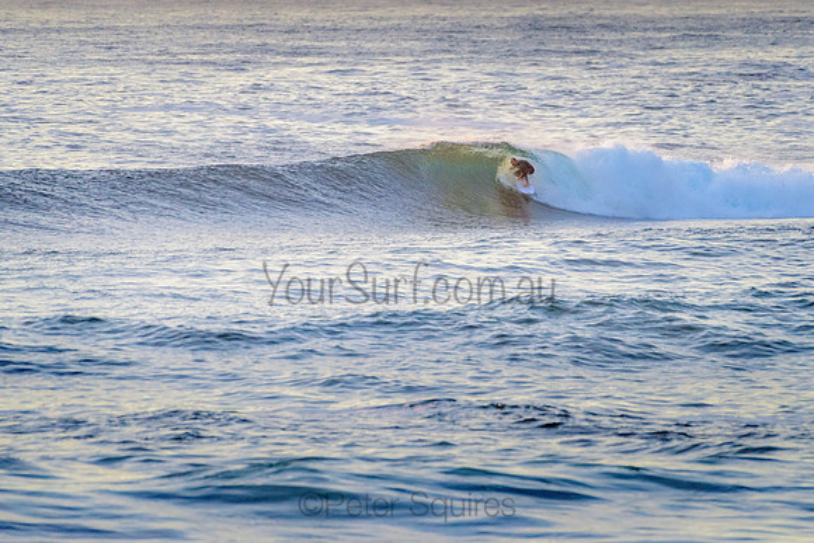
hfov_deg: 3.1
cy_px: 187
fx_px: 14992
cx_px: 475
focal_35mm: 663
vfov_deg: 2.1
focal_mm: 500
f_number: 5.6
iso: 1000
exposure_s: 1/1250
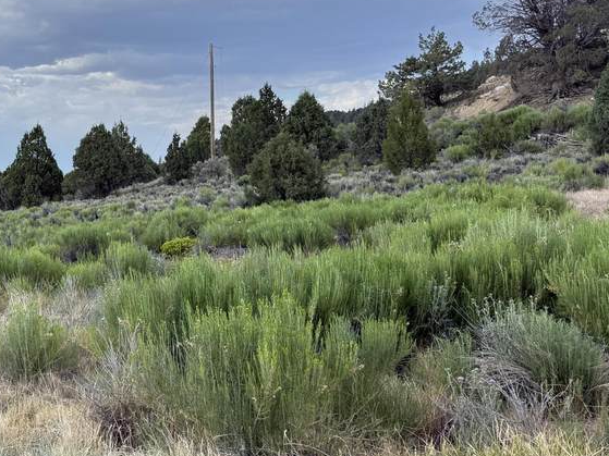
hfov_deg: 32.0
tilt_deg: -0.5
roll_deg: +1.3
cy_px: 193
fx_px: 967
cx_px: -10
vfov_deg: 26.5
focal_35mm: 55
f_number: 1.78
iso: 100
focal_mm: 6.76
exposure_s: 1/1553
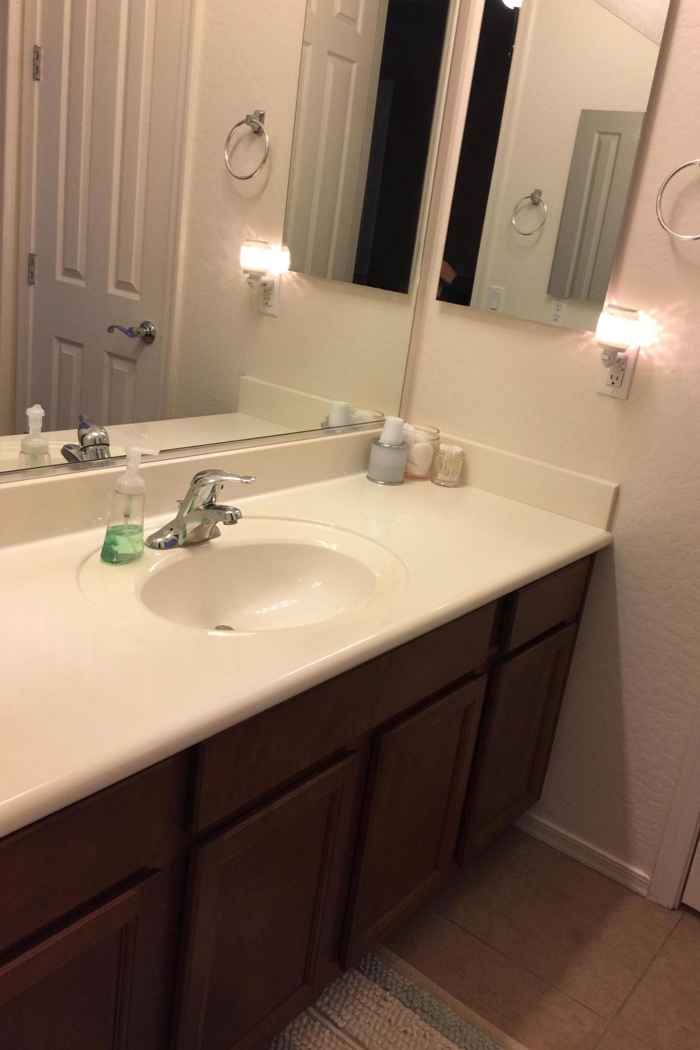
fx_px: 904
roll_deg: -9.3
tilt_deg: -15.6
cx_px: 397
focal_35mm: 31
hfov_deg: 42.2
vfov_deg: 60.3
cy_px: 516
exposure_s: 1/30
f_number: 2.2
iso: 40
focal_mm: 4.15
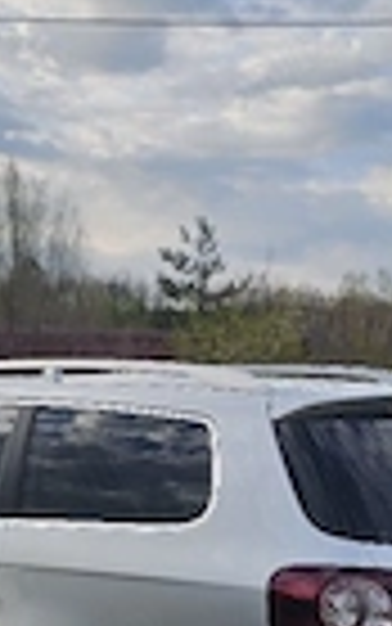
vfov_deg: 29.2
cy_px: 419
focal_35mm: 70
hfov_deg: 18.5
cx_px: 99
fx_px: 1195
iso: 10
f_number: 1.7
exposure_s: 1/435
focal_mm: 6.3
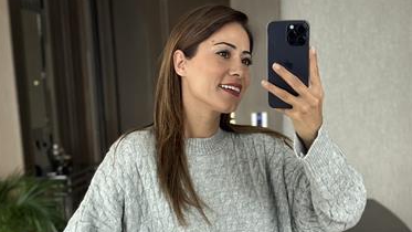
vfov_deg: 16.7
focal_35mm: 71
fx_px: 776
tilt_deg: -15.3
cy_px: 223
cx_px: 203
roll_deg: +3.3
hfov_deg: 29.7
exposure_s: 1/40
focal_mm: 6.86
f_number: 1.78
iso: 400
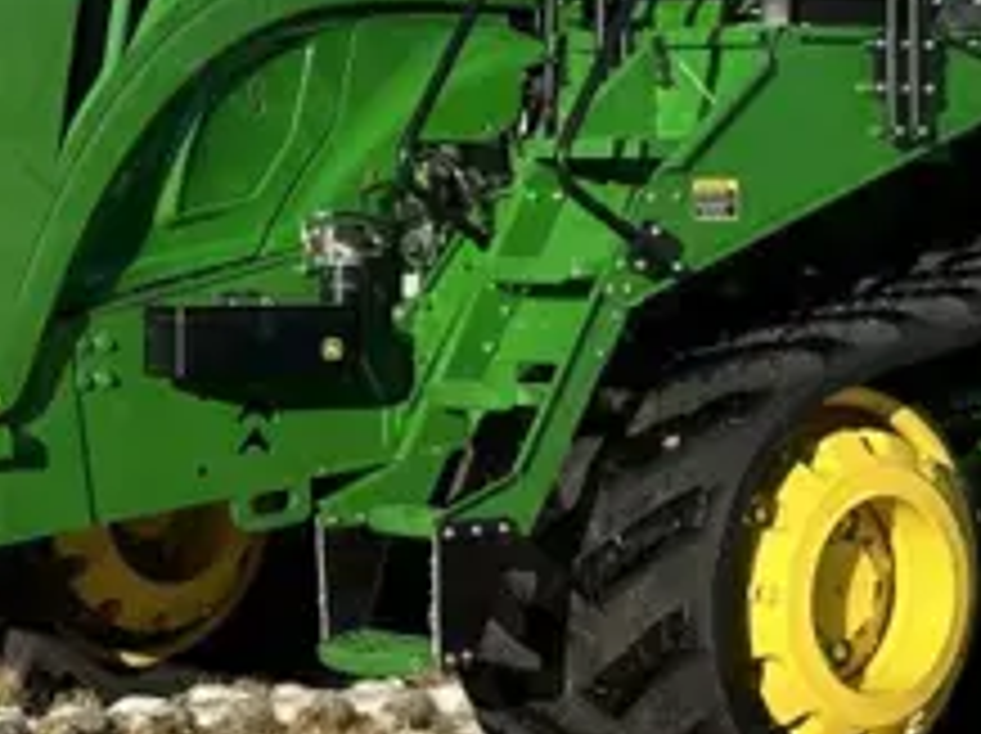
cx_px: 500
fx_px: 3991
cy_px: 5
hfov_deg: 14.0
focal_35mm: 141
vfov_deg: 10.4
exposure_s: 1/3257
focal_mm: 6.86
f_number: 1.78
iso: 64
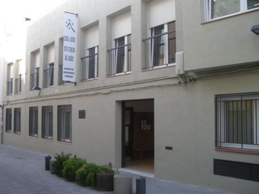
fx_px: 277
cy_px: 97
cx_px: 130
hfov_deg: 50.1
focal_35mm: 37
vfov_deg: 38.7
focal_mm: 7.9
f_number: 2.8
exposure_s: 1/87.5
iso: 64
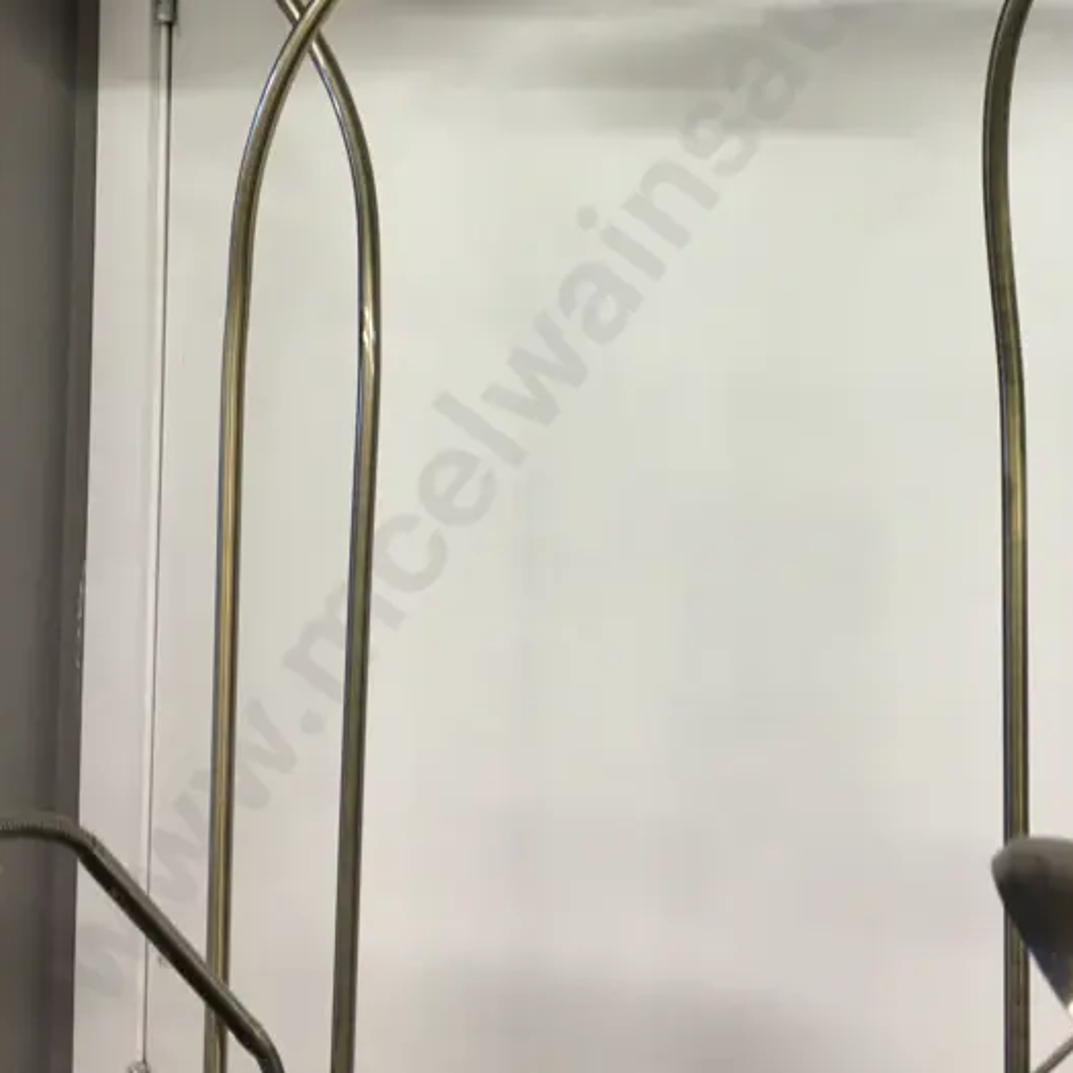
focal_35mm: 50
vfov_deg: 32.7
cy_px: 159
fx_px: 1753
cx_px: 701
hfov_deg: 33.8
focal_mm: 4.15
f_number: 2.2
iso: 40
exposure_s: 1/17
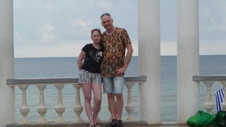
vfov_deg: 13.7
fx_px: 527
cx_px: 113
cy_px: 85
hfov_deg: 24.2
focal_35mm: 88
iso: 80
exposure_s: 1/200
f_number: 4.5
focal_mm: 14.2
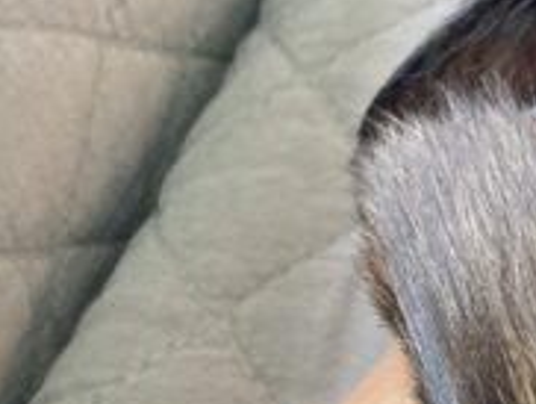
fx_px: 1783
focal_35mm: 115
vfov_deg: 12.0
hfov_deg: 14.1
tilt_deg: -29.0
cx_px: 1100
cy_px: -280
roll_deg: -8.4
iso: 320
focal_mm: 3.99
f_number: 1.8
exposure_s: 1/60
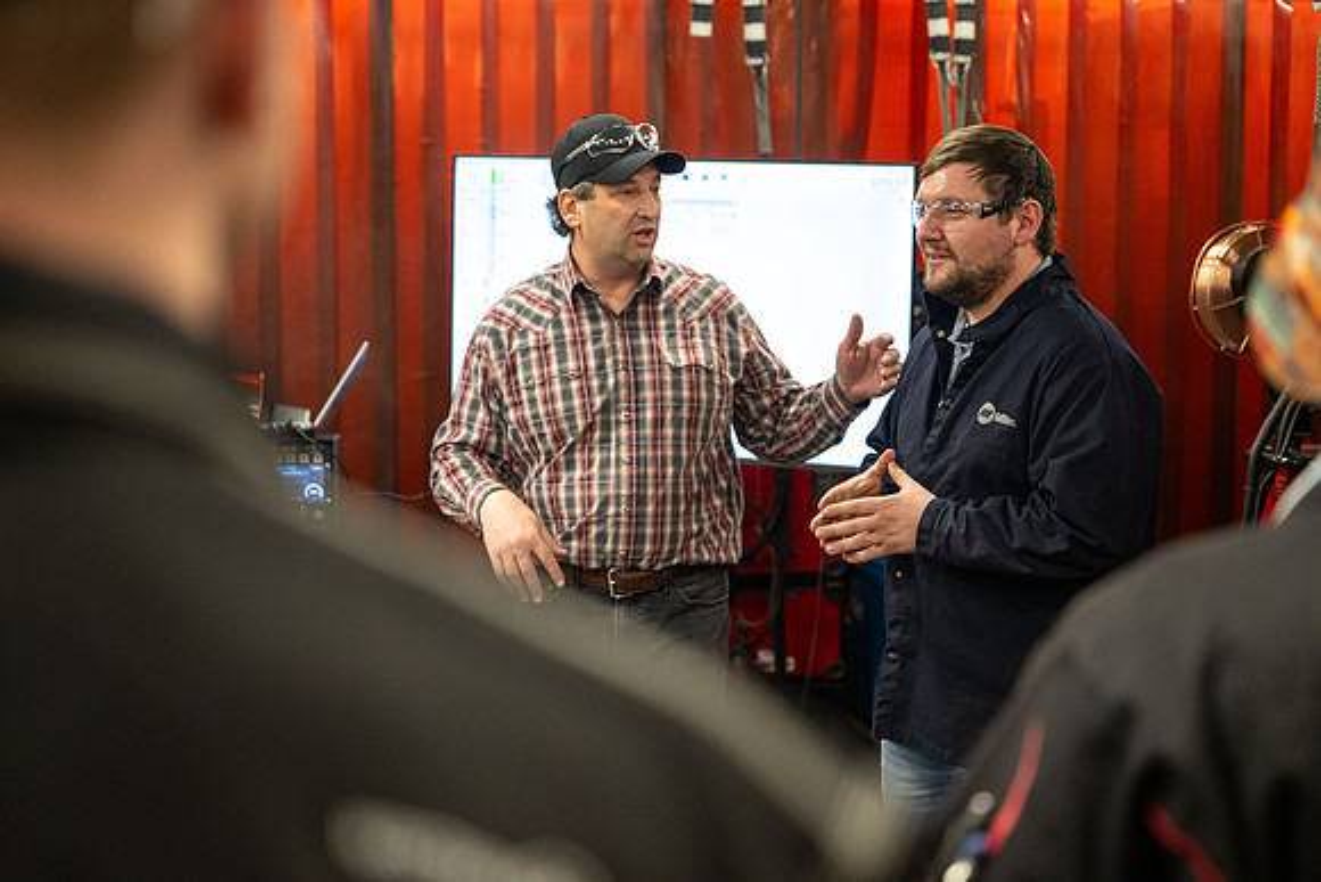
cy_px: 441
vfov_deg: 19.5
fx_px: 2569
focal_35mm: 70
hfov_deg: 28.8
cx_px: 660
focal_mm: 70
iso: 1600
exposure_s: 1/320
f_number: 3.2
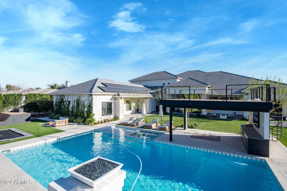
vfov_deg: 73.7
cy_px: 96
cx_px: 144
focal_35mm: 16
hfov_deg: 96.7
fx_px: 128
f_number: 11
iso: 250
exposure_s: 1/160
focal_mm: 16
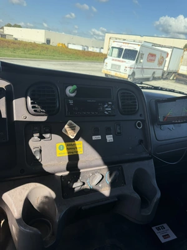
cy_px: 125
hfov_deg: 56.8
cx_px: 94
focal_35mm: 24
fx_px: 173
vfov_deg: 71.6
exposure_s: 1/1410
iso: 100
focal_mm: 6.76
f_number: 1.78
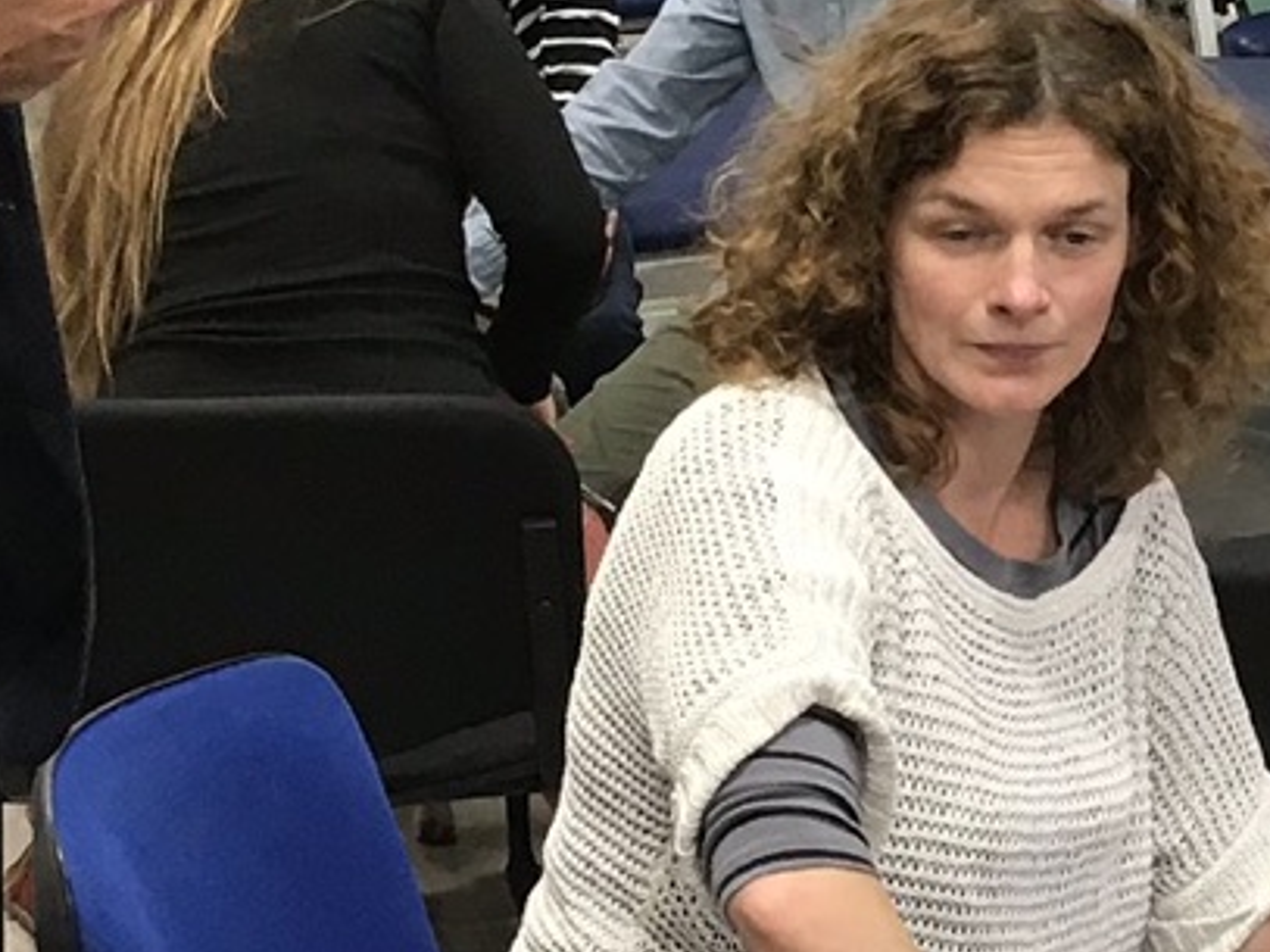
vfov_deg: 11.2
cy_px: 431
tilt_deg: -14.6
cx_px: 1148
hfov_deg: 14.8
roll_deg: +0.6
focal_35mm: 132
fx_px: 4841
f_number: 1.8
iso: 40
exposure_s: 1/33
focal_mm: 3.99
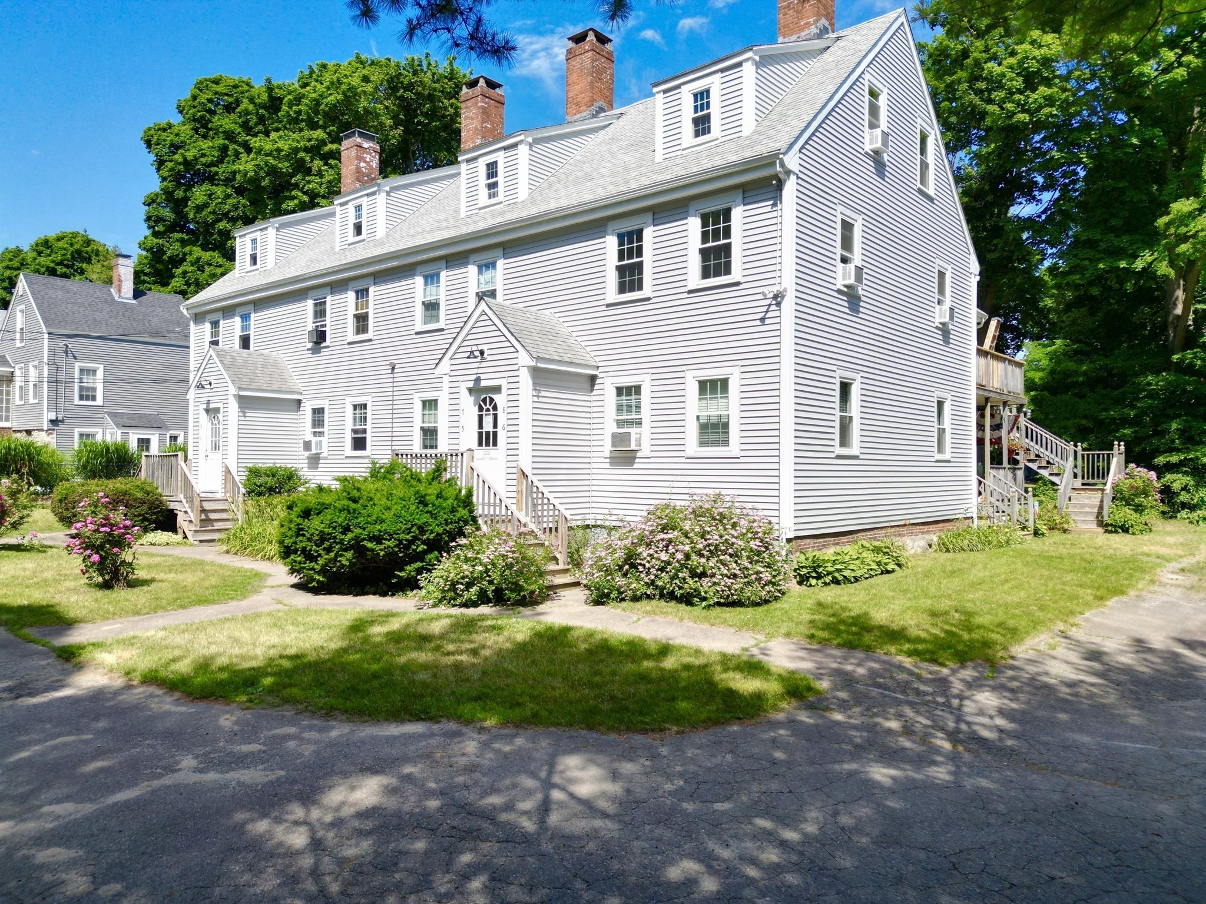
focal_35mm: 24
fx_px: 836
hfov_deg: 71.6
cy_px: 452
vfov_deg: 56.8
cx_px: 603
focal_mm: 6.72
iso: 100
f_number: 1.7
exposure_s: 1/2000
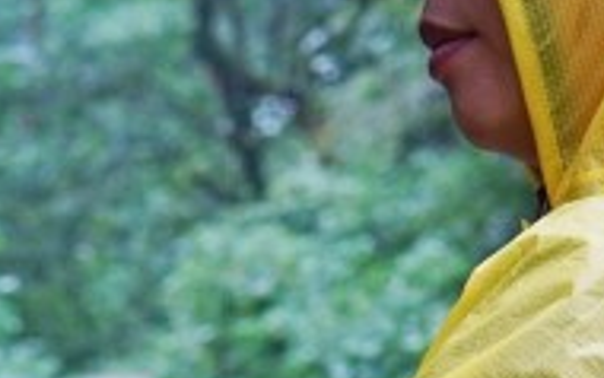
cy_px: 724
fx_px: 2866
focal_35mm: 174
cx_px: 321
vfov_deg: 7.3
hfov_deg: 12.0
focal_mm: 30
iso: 640
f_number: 4
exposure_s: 1/160
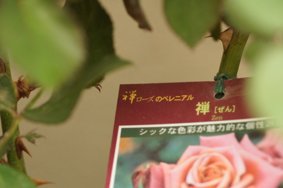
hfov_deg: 13.7
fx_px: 1178
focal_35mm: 150
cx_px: 142
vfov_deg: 9.1
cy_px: 94
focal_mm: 100
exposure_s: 1/160
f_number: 4
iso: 1600
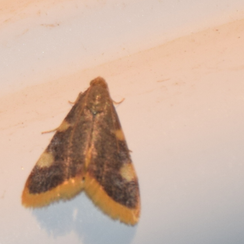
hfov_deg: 6.5
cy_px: 122
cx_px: 99
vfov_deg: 6.5
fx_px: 2137
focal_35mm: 268
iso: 320
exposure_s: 1/80
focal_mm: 140
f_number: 5.6
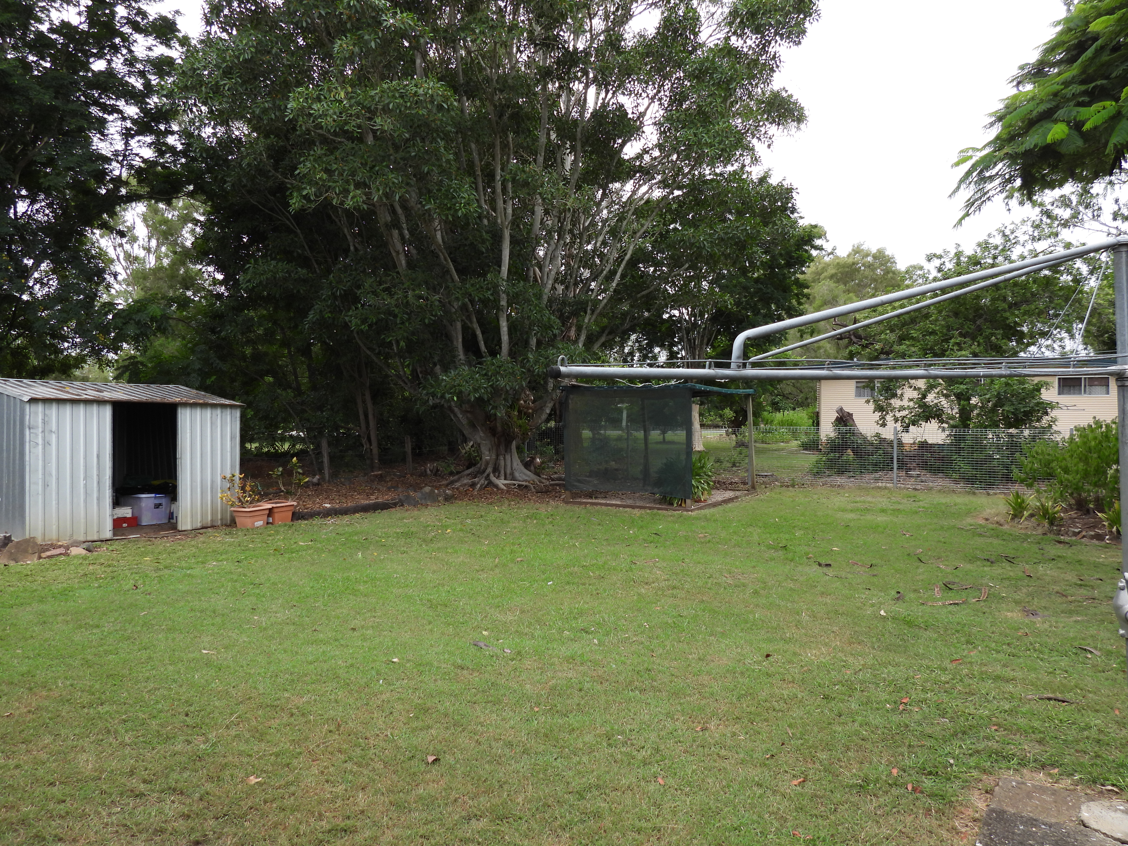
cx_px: 564
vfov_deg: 56.8
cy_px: 423
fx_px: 782
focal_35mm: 24
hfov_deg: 71.6
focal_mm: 4.3
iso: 100
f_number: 2.8
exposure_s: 1/500
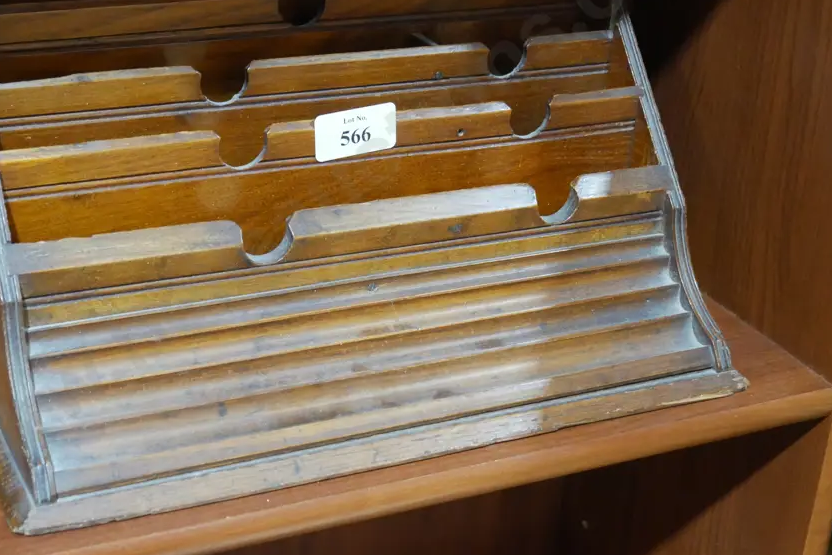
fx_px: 1479
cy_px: 186
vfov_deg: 21.2
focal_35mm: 64
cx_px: 343
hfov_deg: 31.3
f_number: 5.6
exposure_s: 1/60
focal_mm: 25
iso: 3200
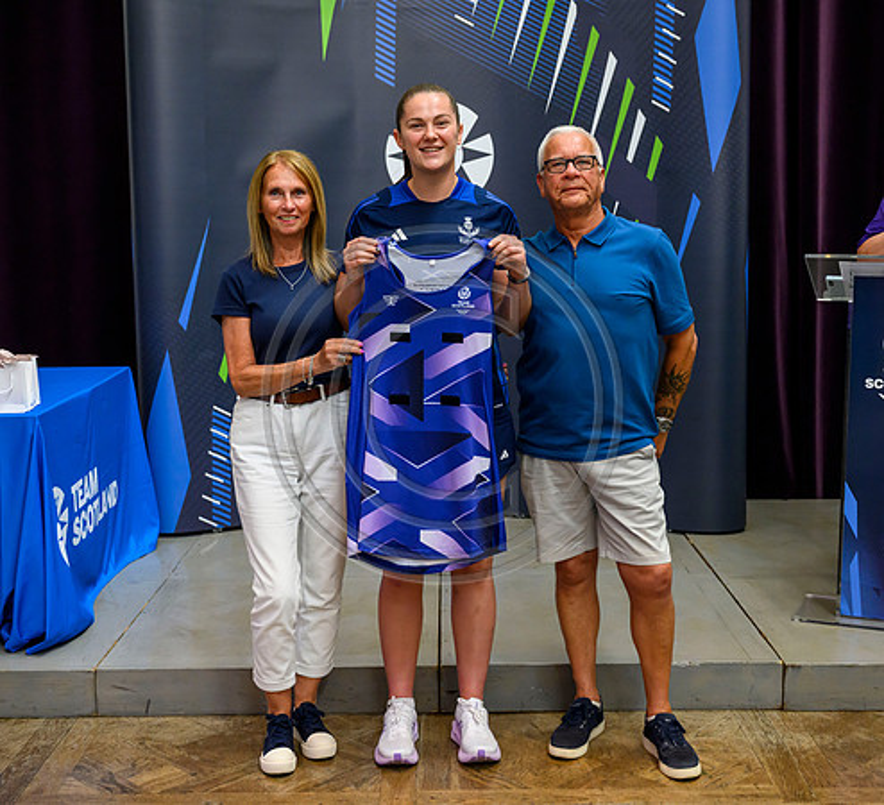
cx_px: 460
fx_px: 1355
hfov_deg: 36.1
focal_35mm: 49
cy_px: 377
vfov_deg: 33.1
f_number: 3.5
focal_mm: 38
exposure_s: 1/250
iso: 4000
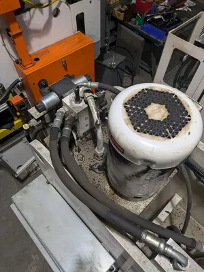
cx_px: 102
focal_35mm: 25
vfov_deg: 69.4
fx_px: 196
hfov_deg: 54.9
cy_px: 136
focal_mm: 5.43
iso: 115
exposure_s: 1/120
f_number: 1.89
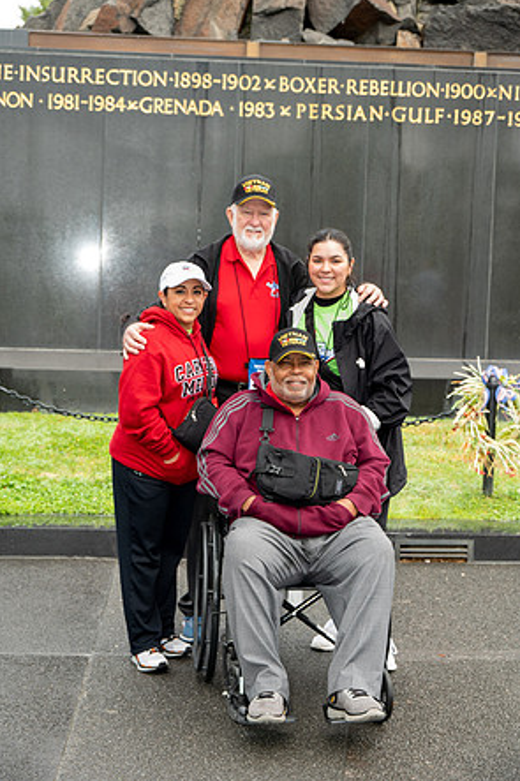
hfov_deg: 20.6
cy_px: 386
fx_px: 1431
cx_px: 260
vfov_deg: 30.5
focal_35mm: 66
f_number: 6.3
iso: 800
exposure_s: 1/100
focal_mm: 65
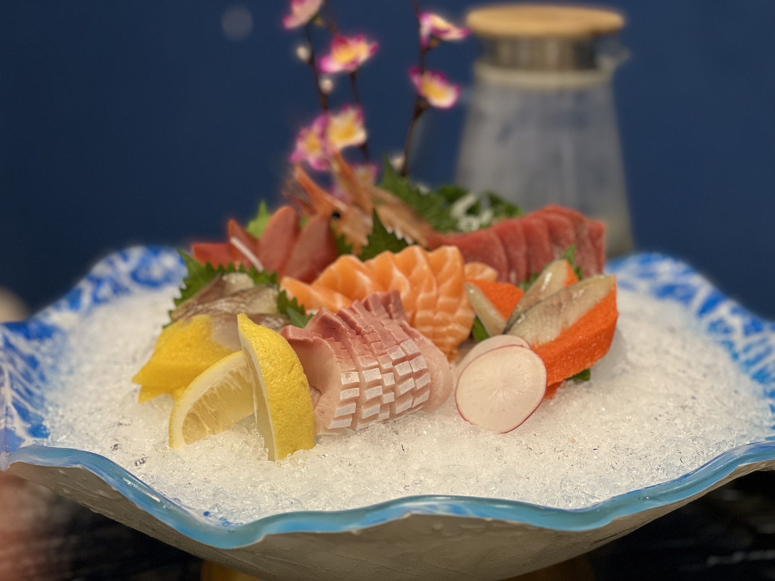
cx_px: 388
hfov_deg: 25.3
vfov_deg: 19.1
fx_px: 1724
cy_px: 290
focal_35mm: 77
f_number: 2.8
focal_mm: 9
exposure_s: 1/33
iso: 160
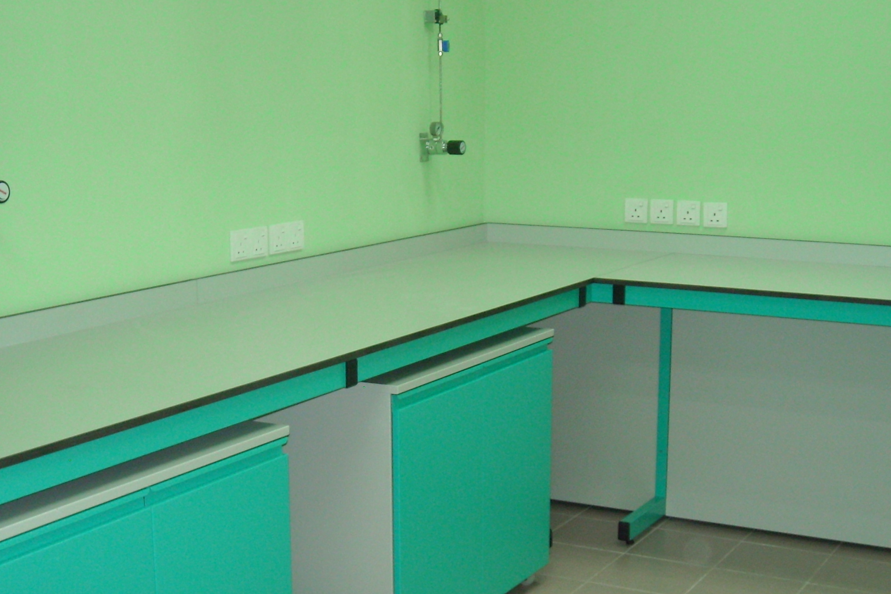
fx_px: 1361
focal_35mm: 55
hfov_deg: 36.2
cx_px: 400
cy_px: 468
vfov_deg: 24.3
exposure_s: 1/60
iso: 200
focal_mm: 5.7
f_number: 2.8
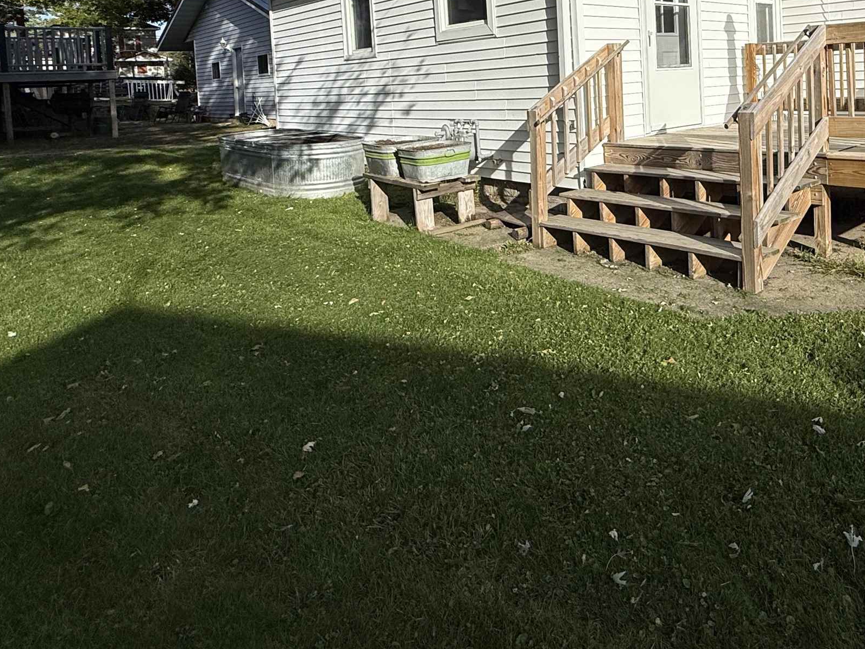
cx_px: 690
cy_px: 97
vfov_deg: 47.5
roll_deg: +2.6
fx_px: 675
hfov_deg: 60.2
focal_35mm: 27
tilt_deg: -1.7
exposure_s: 1/3891
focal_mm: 2.22
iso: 50
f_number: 2.2
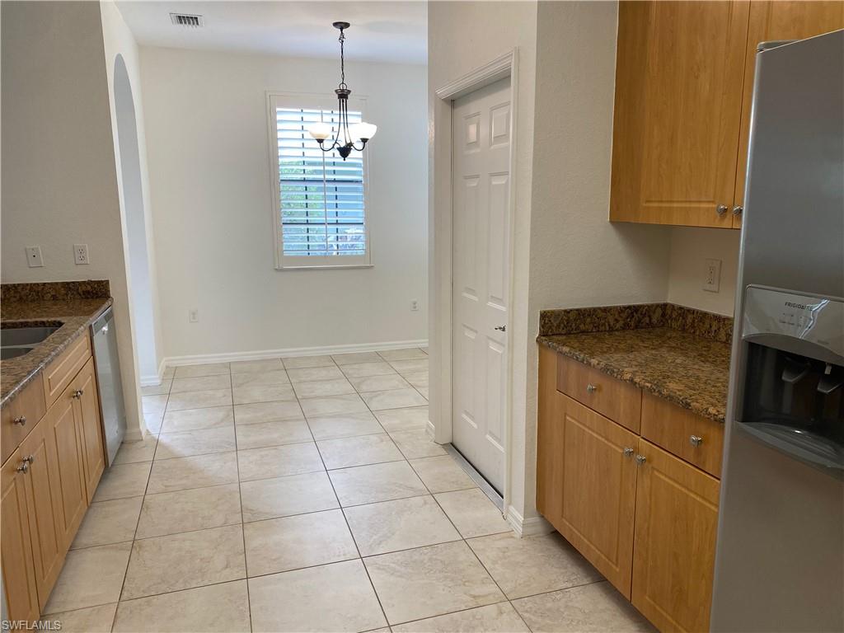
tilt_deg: -11.6
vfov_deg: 53.1
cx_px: 422
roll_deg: -0.2
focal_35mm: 26
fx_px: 634
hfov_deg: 67.3
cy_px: 316
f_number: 1.8
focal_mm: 4.25
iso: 80
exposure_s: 1/120
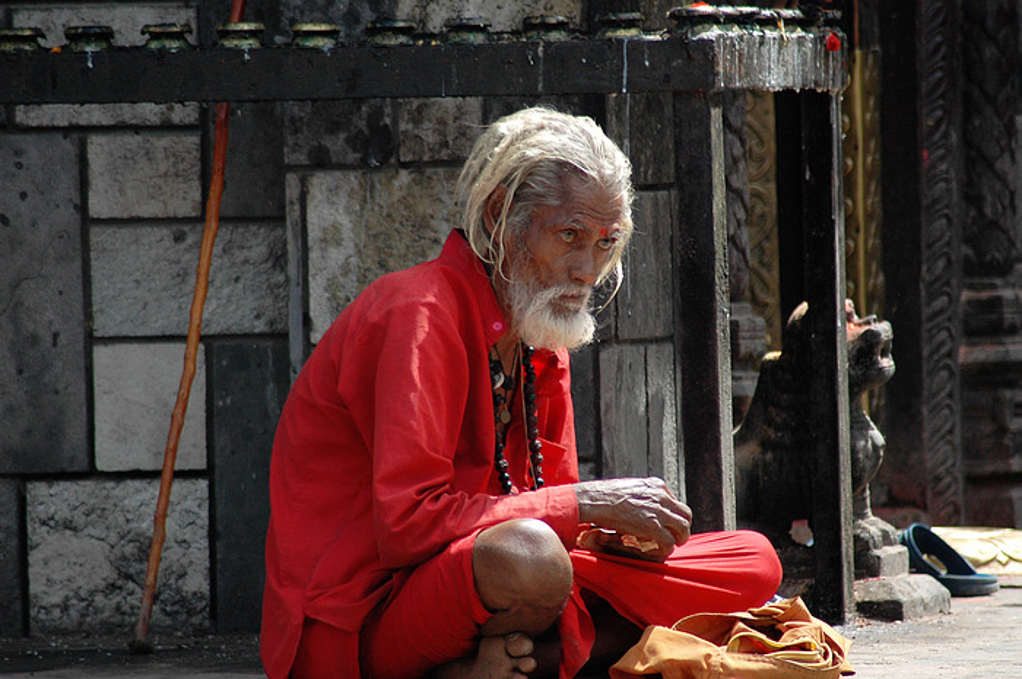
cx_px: 511
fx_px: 10208
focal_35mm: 360
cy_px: 340
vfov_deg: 3.8
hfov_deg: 5.7
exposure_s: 1/1000
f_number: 5.3
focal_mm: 240
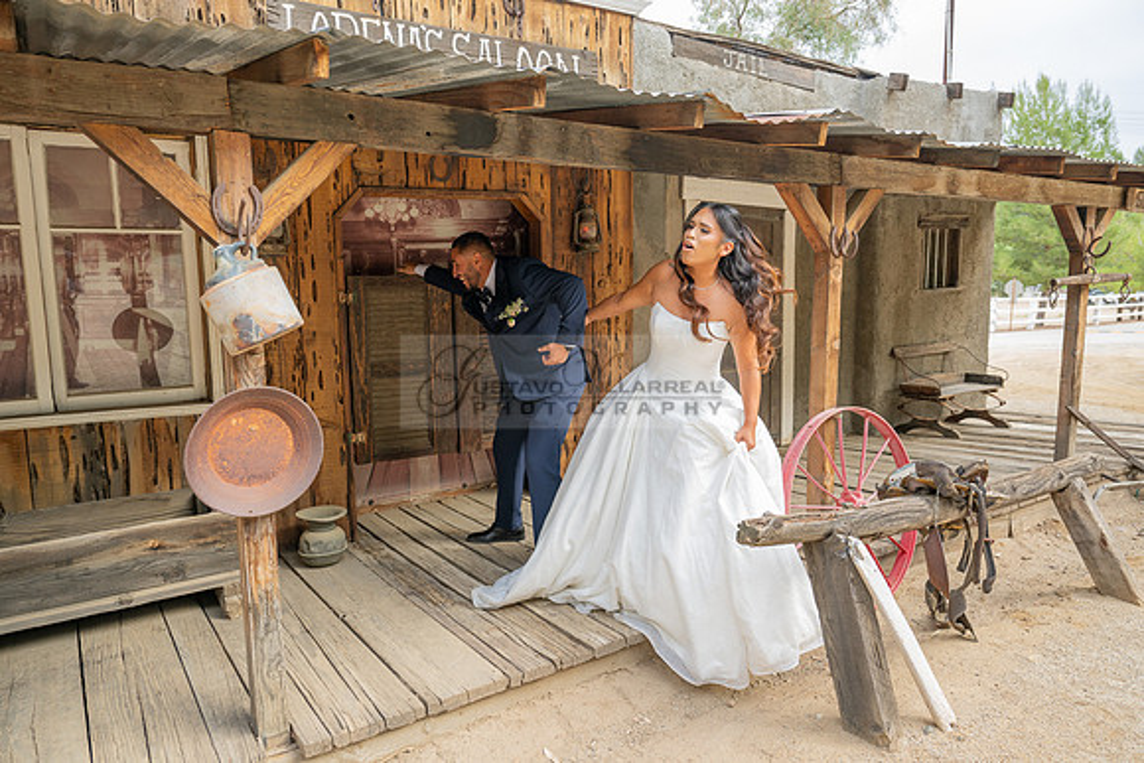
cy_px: 382
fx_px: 763
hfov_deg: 73.7
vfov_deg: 53.2
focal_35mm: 24
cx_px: 572
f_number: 3.5
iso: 320
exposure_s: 1/160
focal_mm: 24
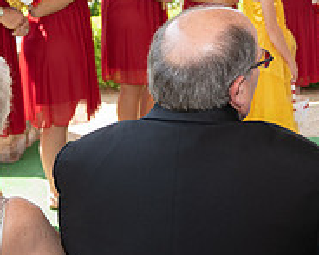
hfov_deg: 23.3
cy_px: -25
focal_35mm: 79
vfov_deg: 18.7
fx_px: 745
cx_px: 311
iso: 200
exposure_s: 1/250
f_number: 3.2
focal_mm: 25
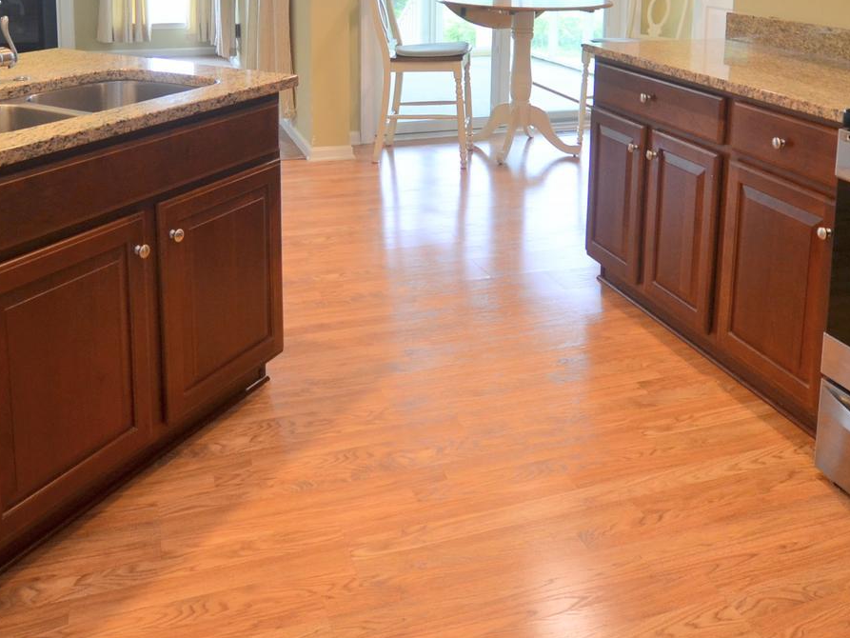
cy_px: 59
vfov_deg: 39.7
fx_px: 810
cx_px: 412
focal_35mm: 33
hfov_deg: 55.3
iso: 250
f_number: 3.5
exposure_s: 1/40
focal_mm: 10
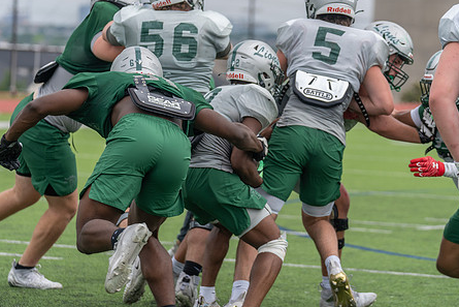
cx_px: 232
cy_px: 152
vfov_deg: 7.1
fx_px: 2461
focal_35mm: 193
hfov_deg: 10.7
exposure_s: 1/1250
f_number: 4
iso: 250
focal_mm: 148
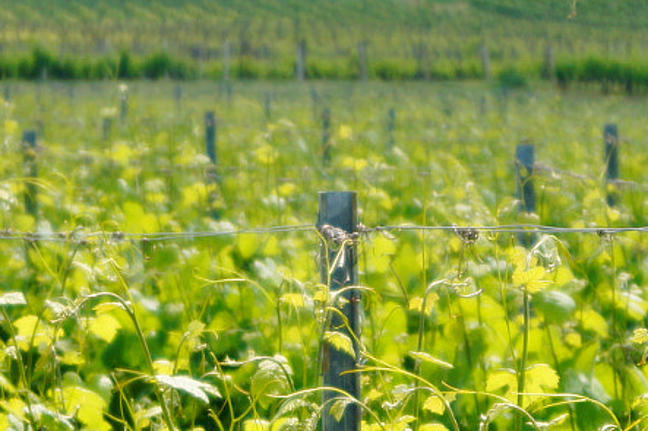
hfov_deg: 6.9
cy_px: 87
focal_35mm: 298
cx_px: 376
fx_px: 5358
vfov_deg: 4.6
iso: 100
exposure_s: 1/100
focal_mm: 55
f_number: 5.6
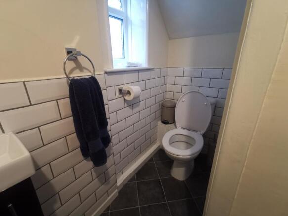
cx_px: 144
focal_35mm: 16
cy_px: 108
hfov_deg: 94.5
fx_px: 133
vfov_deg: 78.1
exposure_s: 1/33.3
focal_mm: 2.35
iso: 400
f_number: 2.2
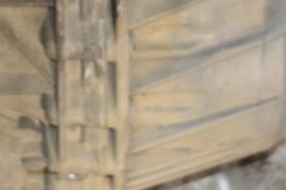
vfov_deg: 7.9
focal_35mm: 164
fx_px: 1305
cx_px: -44
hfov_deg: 12.3
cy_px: -195
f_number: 3.8
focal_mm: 23
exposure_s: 1/60
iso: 1800
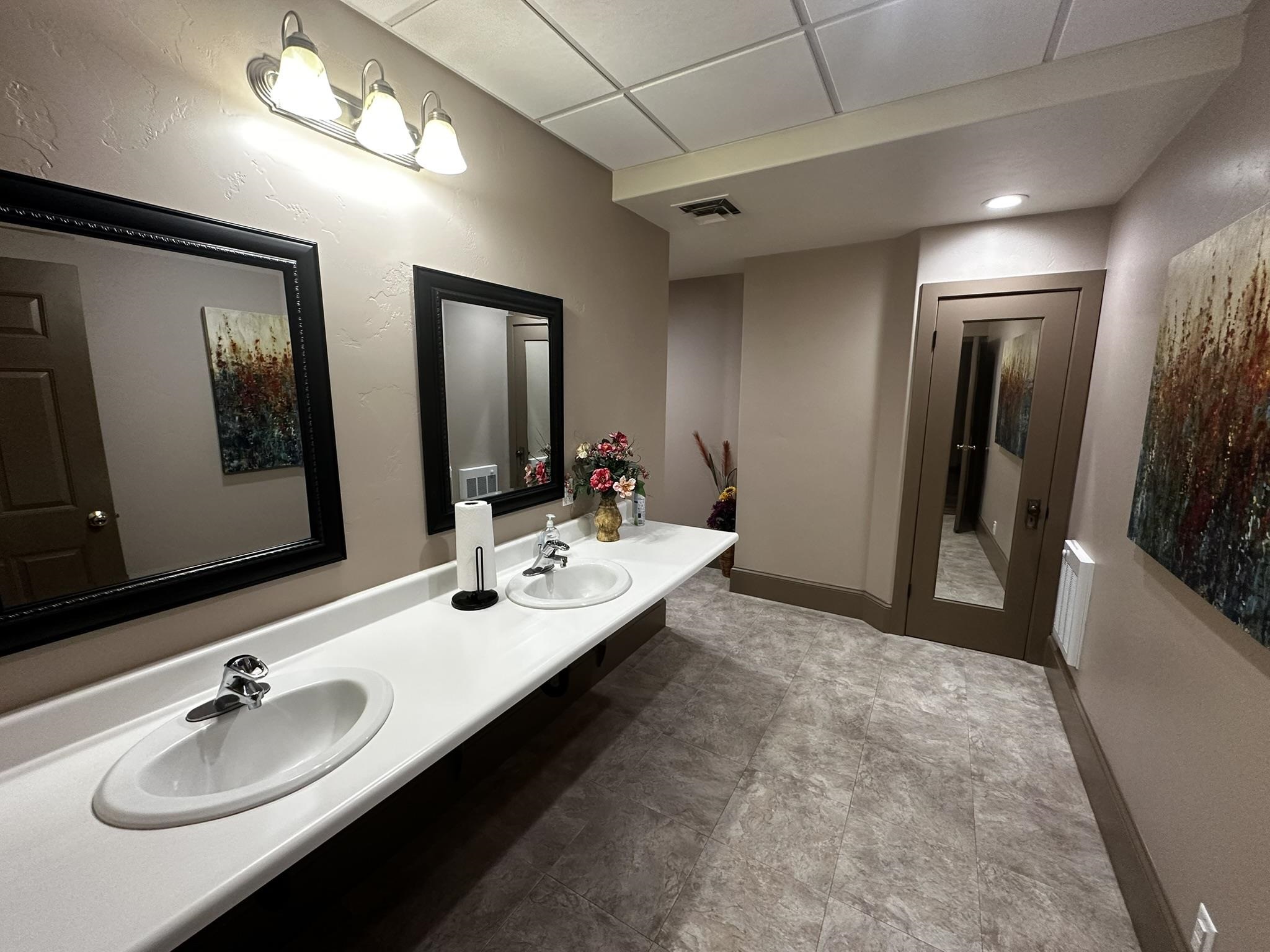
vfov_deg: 85.7
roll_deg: -0.4
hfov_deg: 102.1
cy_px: 476
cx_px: 635
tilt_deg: -9.1
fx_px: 514
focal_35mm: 14
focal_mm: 2.22
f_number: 2.2
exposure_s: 1/120
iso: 250
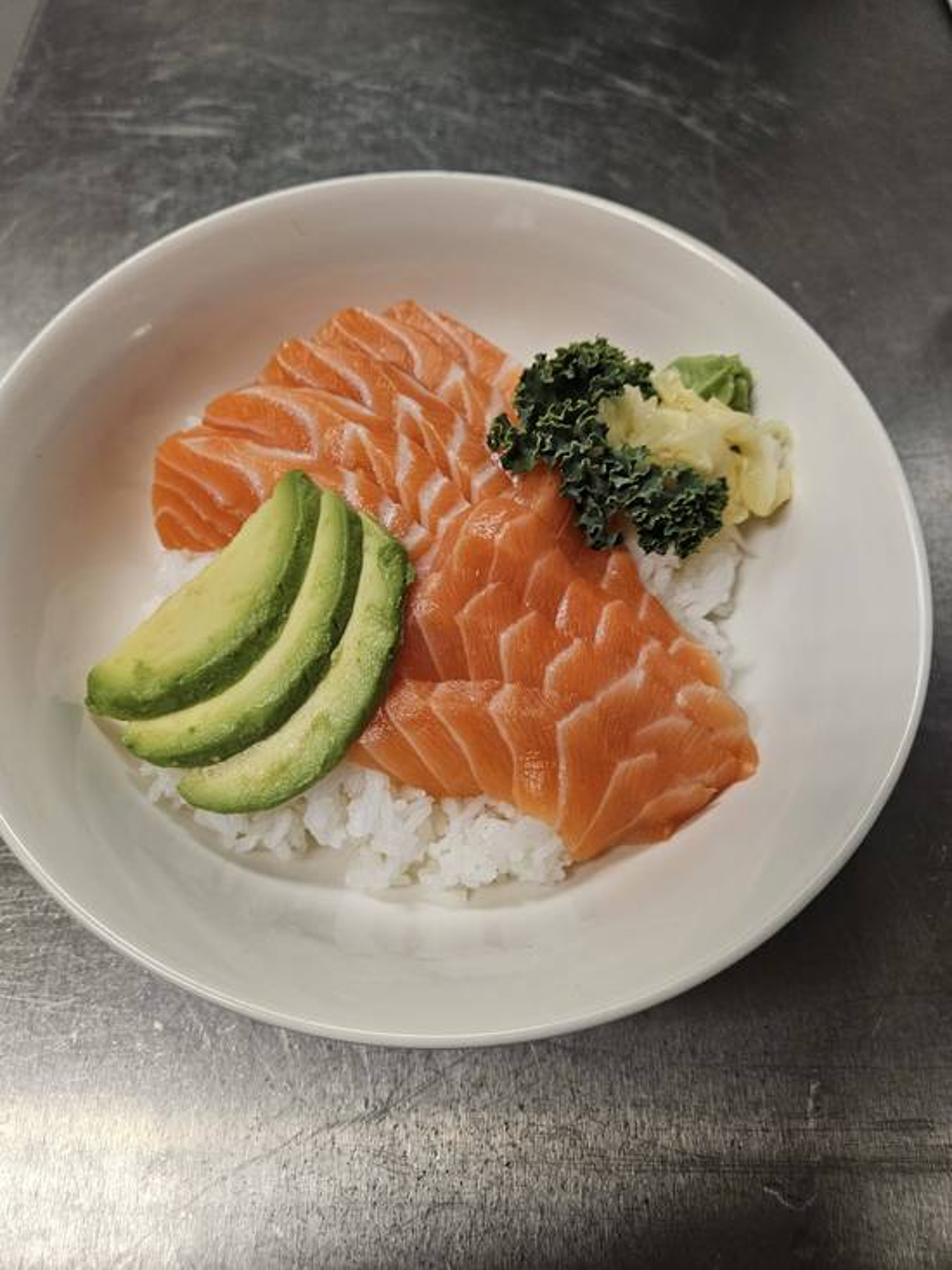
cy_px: 635
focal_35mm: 23
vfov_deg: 73.9
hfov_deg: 58.9
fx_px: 843
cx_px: 476
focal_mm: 5.4
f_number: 1.8
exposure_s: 1/120
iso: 200
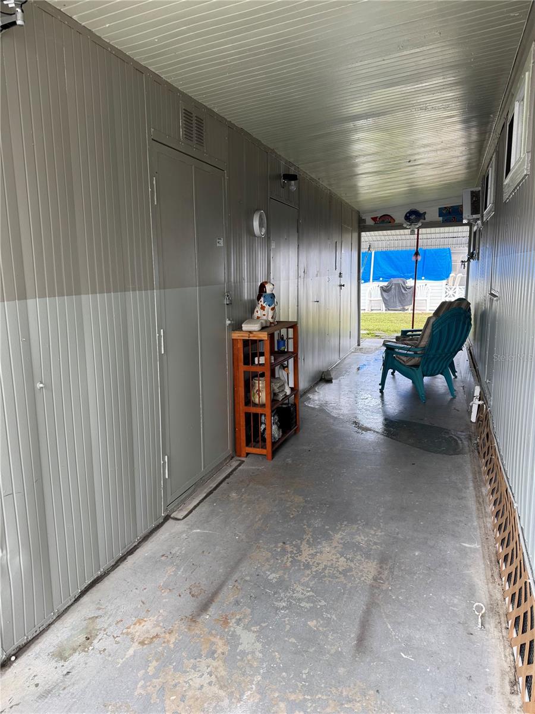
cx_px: 268
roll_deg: +1.1
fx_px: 495
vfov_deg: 71.6
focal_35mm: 24
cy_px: 357
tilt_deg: -9.9
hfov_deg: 56.8
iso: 64
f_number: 1.78
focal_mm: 6.76
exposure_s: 1/185
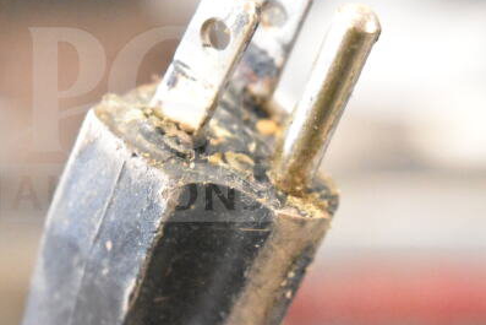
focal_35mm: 127
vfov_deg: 10.8
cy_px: 124
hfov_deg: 16.1
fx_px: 1712
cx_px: 137
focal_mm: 55
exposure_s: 1/100
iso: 18000
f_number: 5.6
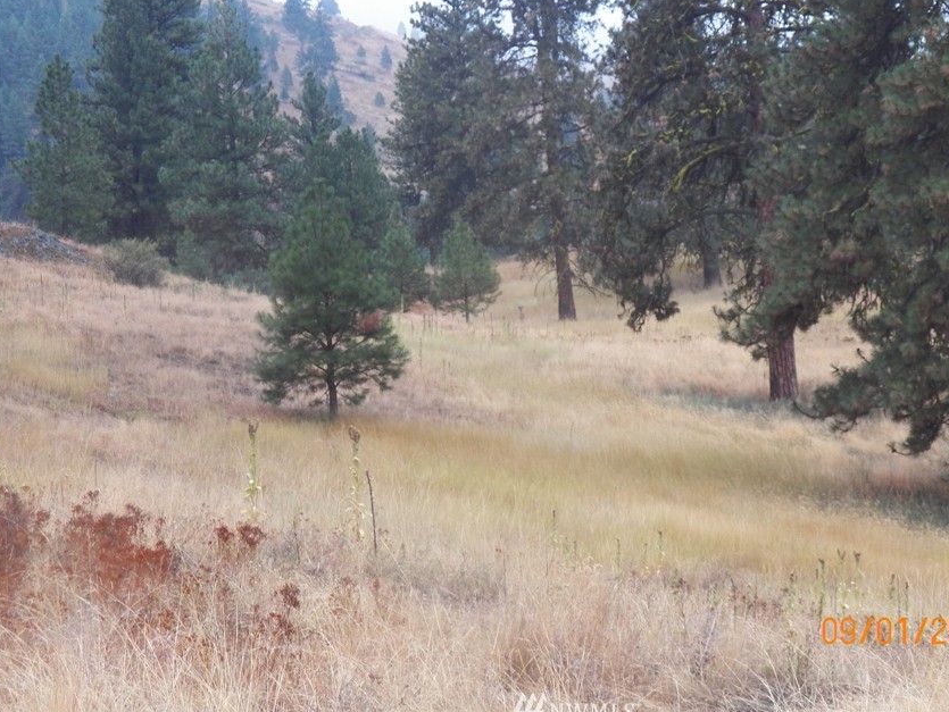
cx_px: 576
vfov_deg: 19.4
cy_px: 313
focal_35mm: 76
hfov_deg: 25.6
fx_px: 2084
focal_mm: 11.2
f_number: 3.6
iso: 125
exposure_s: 1/40
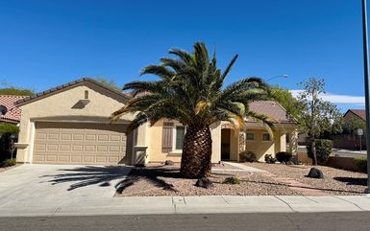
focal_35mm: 33
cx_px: 195
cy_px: 101
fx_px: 333
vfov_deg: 38.3
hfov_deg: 58.1
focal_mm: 6.76
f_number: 1.78
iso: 80
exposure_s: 1/6711
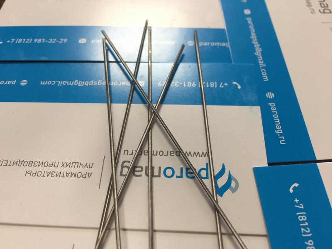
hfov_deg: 61.7
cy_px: 124
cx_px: 166
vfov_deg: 48.2
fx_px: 278
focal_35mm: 29
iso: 50
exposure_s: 1/33
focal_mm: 4.15
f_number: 2.2
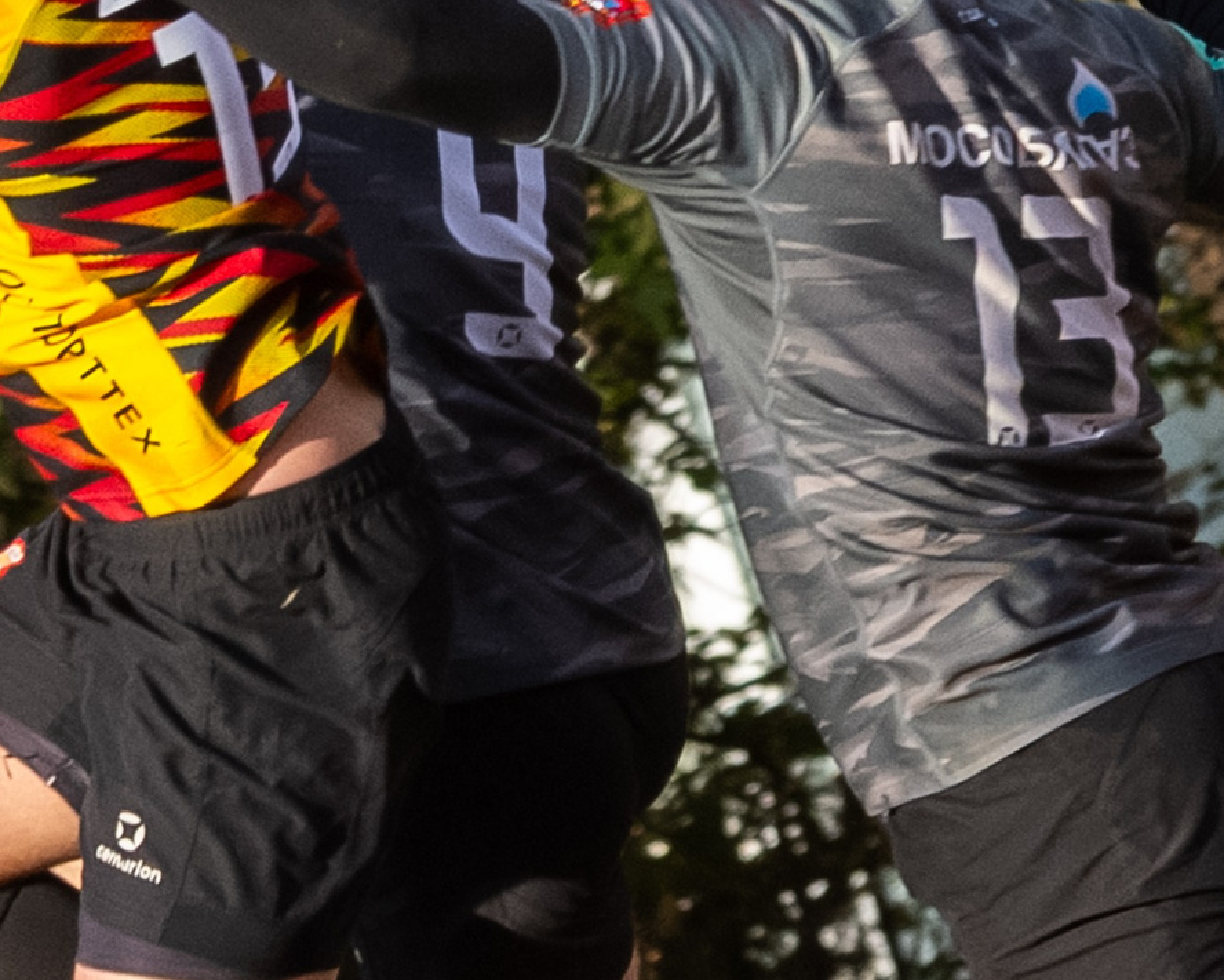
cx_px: -179
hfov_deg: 1.3
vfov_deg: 1.1
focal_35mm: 1446
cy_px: 656
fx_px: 52400
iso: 1600
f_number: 6.3
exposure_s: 1/1250
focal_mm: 150
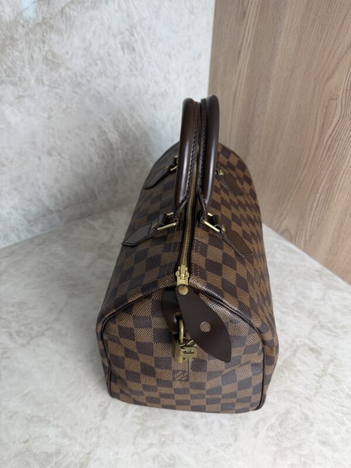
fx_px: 324
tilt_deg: -38.4
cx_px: 176
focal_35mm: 24
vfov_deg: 71.6
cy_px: 234
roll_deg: -2.4
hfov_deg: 56.8
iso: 80
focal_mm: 6.76
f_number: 1.78
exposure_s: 1/120
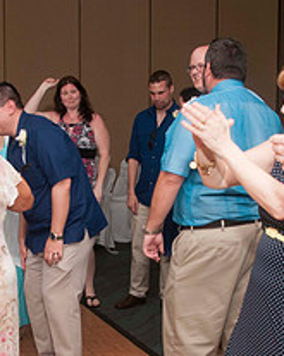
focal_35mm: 71
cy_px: 247
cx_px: 110
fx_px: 748
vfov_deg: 26.6
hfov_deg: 21.5
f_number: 5.6
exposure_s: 1/60
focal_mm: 18
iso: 400
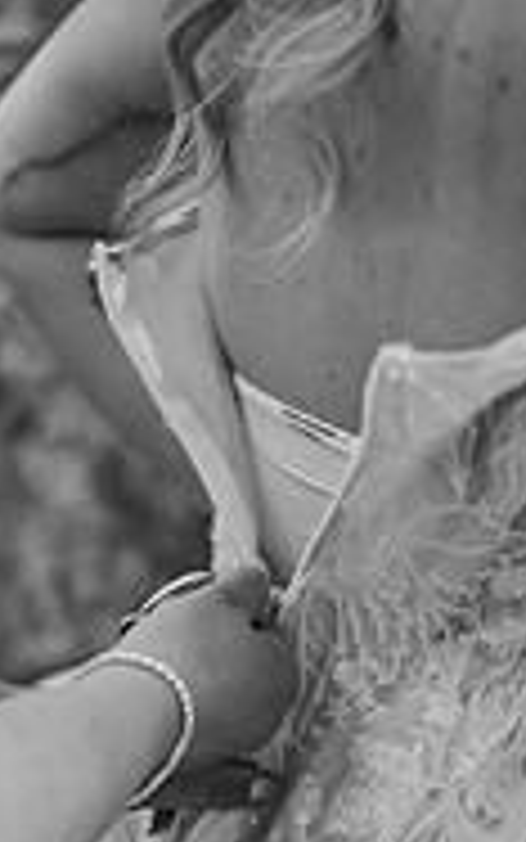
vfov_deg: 23.6
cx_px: 189
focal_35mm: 86
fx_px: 1971
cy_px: 720
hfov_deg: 15.2
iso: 2500
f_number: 1.8
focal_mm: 35
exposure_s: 1/250
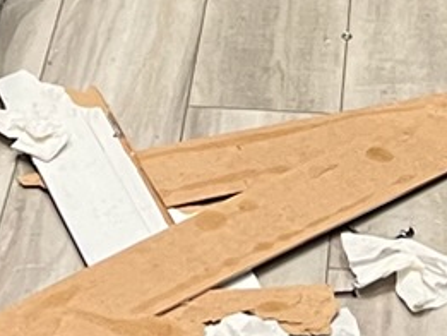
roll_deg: +2.4
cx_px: 149
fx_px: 2635
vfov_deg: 6.2
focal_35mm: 204
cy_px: -950
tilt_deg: -10.7
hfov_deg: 9.7
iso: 80
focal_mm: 5.7
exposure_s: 1/62
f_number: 1.5
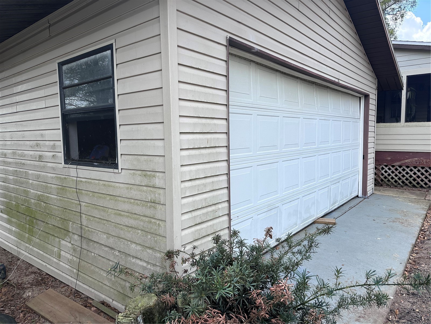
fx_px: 299
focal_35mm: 24
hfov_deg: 71.6
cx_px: 216
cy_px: 162
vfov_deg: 56.8
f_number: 1.78
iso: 80
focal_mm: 6.86
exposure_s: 1/1845
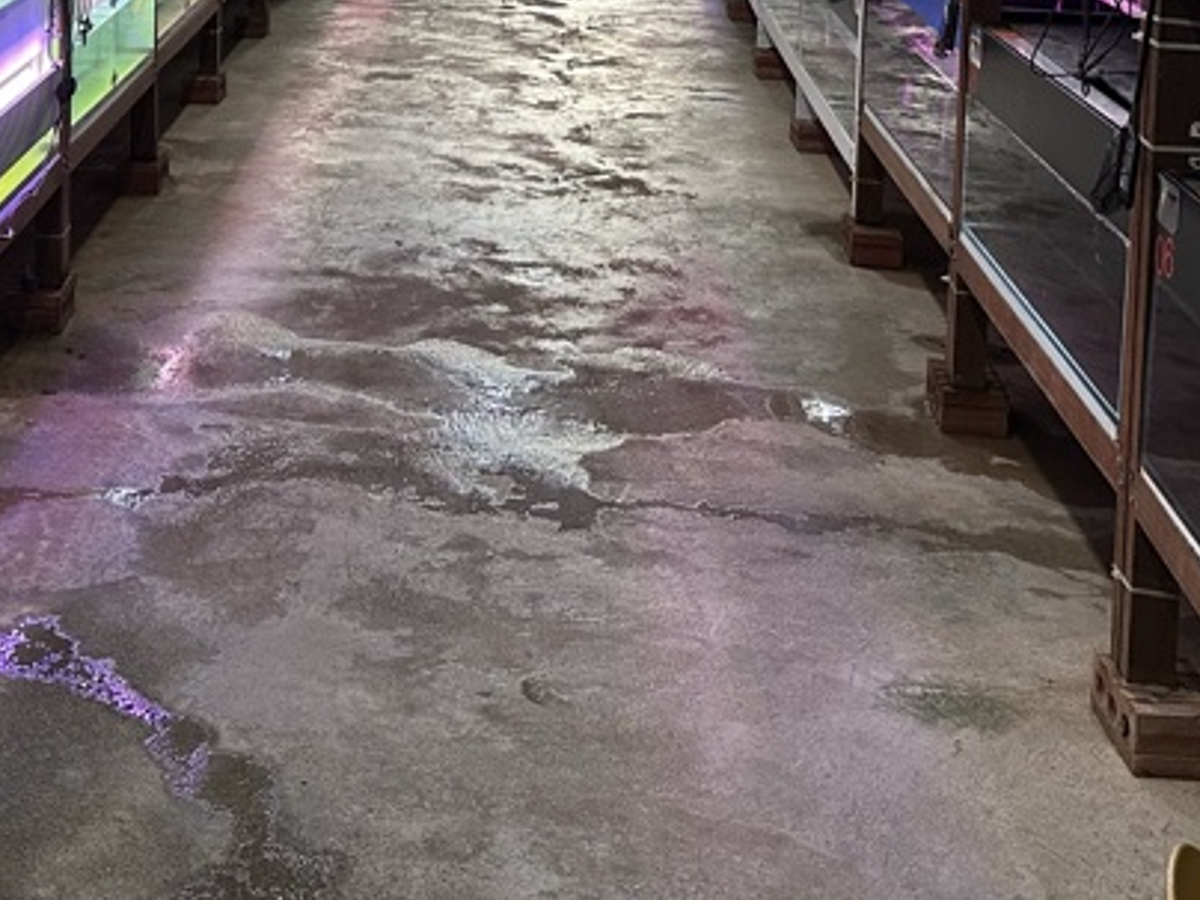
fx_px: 1976
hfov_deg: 32.7
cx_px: 208
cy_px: -140
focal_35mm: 57
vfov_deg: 23.7
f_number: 1.78
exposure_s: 1/100
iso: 200
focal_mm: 6.86
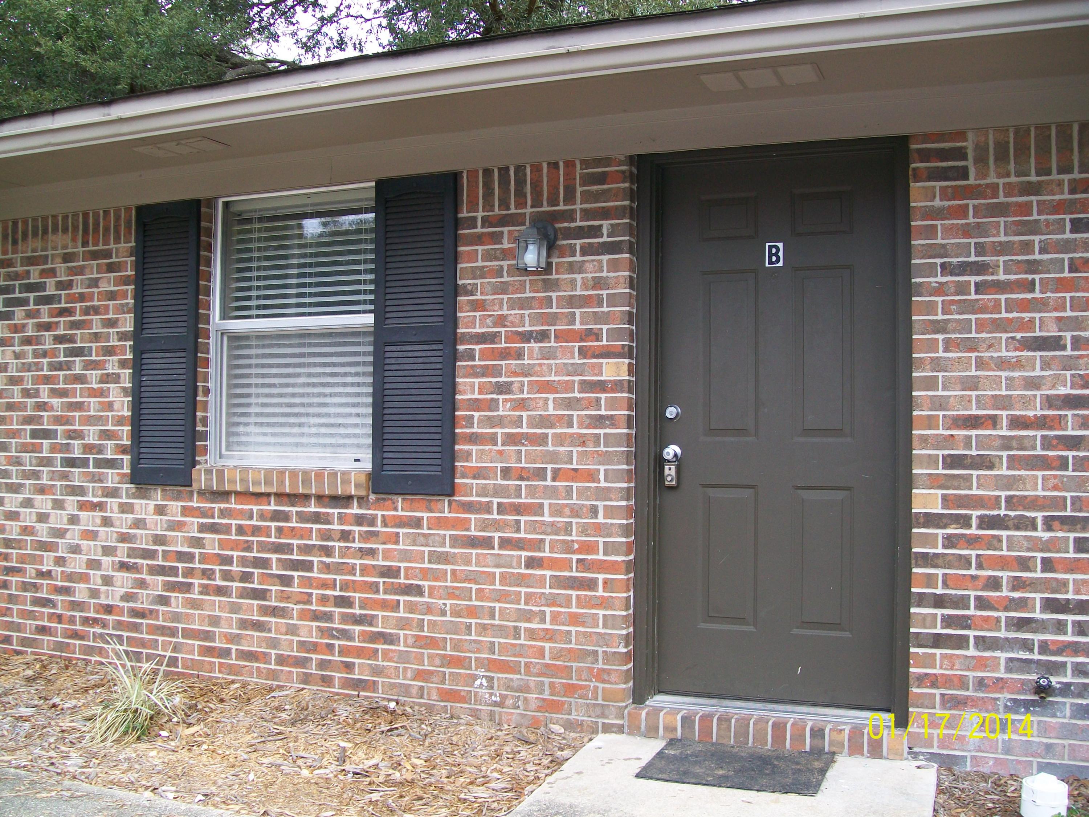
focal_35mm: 34
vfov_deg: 41.8
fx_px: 1070
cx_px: 544
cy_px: 408
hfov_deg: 54.0
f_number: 2.7
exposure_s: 1/160
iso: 64
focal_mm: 6.1
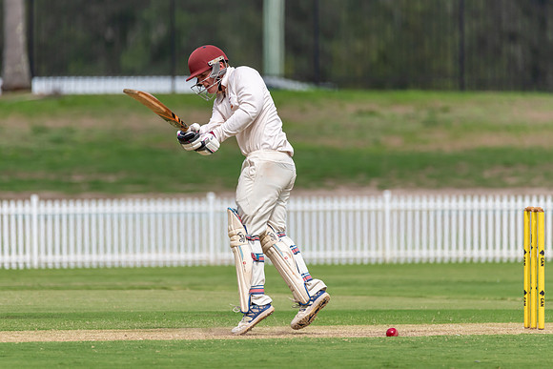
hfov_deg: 3.6
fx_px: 8894
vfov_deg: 2.4
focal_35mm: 579
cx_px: 243
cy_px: 189
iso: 500
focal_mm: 500
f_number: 6.3
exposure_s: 1/2000
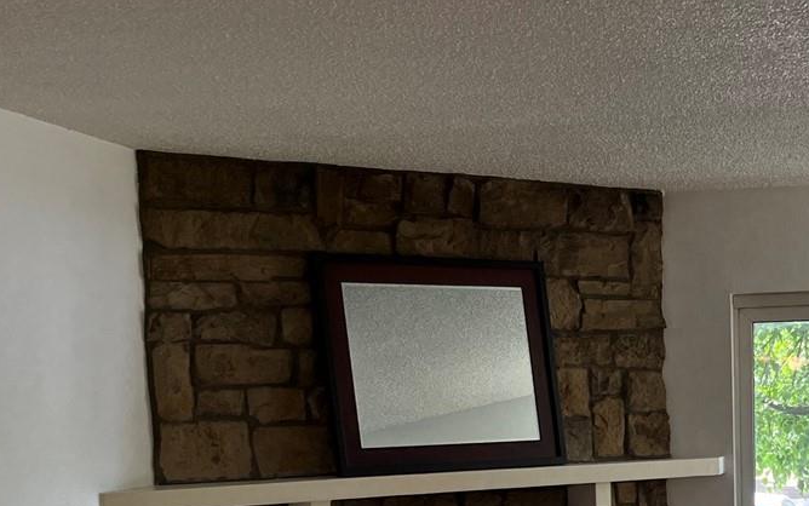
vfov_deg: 18.9
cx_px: 647
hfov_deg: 30.3
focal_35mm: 66
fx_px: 1456
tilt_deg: -7.0
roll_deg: +1.5
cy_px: 560
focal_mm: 5.1
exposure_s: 1/120
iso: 40
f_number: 1.6
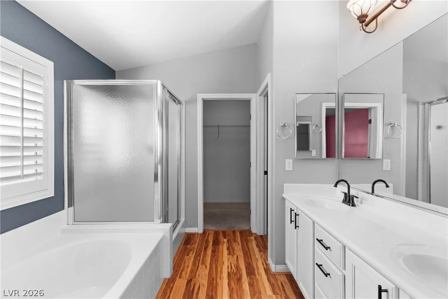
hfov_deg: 93.3
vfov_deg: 70.5
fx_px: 212
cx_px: 224
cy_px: 150
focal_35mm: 17
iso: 400
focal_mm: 17
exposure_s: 1/10
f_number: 8
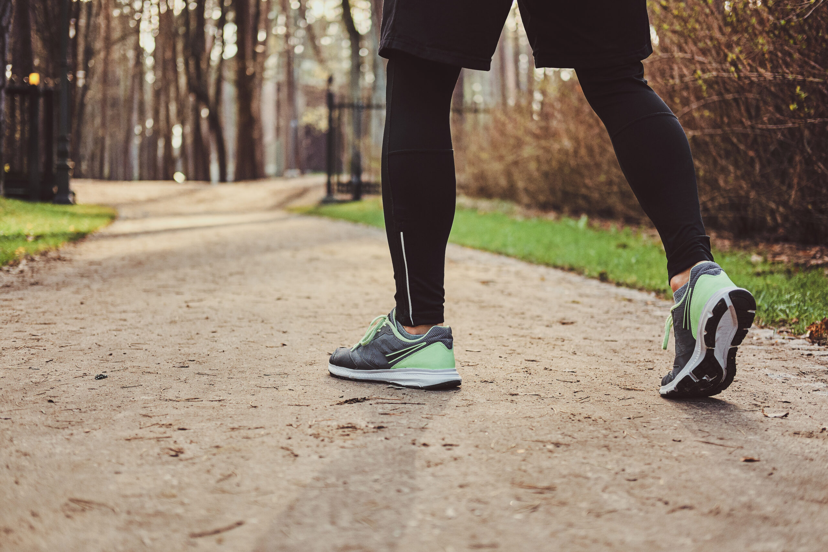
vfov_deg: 25.5
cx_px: 414
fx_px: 1219
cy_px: 276
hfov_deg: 37.5
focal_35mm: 53
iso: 500
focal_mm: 35
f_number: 2
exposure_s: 1/1000
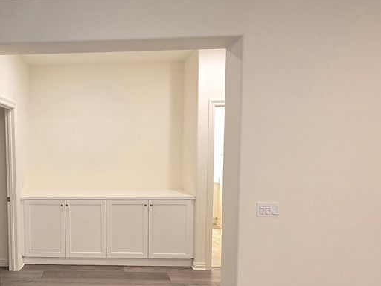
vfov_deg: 52.9
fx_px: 286
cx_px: 83
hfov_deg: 62.3
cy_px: 164
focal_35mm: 26
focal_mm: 2.2
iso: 250
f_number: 2.2
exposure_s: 1/60
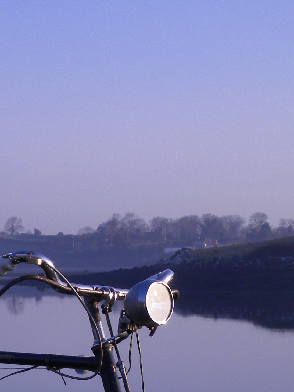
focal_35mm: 130
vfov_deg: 14.9
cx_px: 67
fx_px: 1472
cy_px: 397
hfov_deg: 11.4
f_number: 5.6
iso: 80
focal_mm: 9.3
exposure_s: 1/308
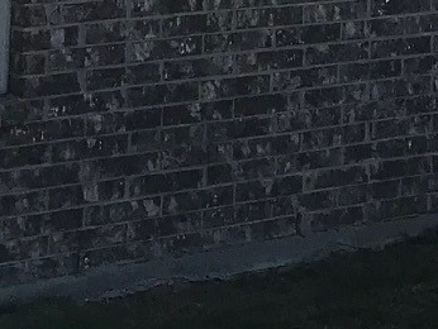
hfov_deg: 9.9
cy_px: -307
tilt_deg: +5.4
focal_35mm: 163
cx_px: 1192
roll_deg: +0.9
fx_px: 2064
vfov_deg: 8.7
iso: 20
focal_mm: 3.99
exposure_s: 1/1953
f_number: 1.8
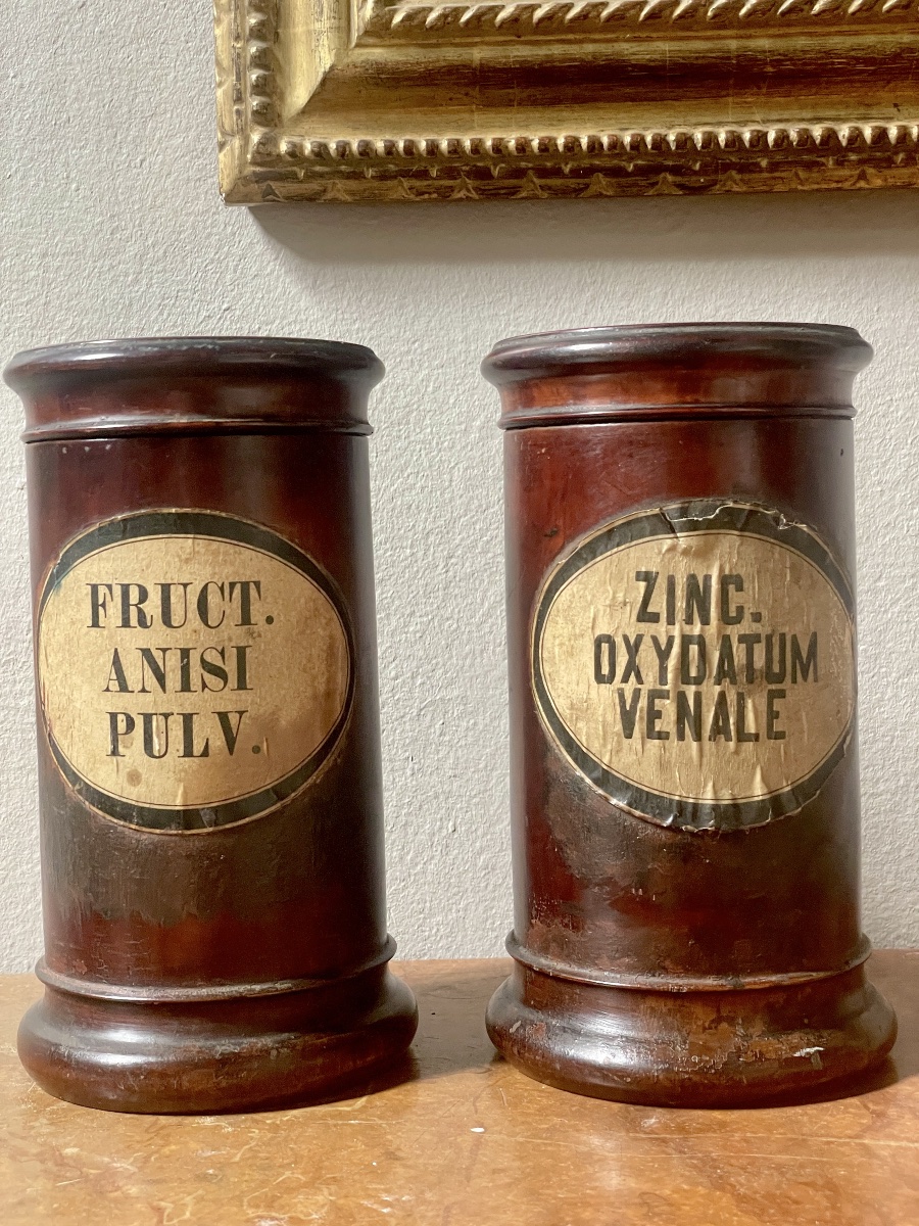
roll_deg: +2.3
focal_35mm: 52
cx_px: 460
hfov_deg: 28.0
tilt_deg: -0.5
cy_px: 613
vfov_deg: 36.8
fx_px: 1841
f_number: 2
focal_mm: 6
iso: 200
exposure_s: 1/75
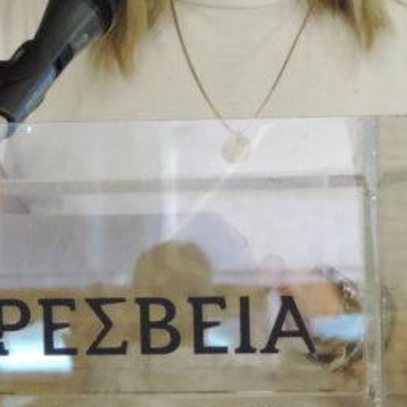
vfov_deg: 3.7
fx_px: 6358
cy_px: 97
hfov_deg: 3.7
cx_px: -40
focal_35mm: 478
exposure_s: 1/30
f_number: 4.3
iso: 800
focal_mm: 24
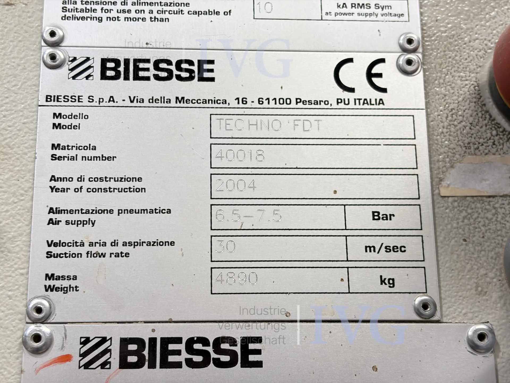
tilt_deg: +14.8
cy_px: 192
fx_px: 766
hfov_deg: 36.8
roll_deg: +0.8
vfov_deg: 28.0
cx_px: 255
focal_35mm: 52
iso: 64
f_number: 1.6
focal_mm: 5.96
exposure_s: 1/50
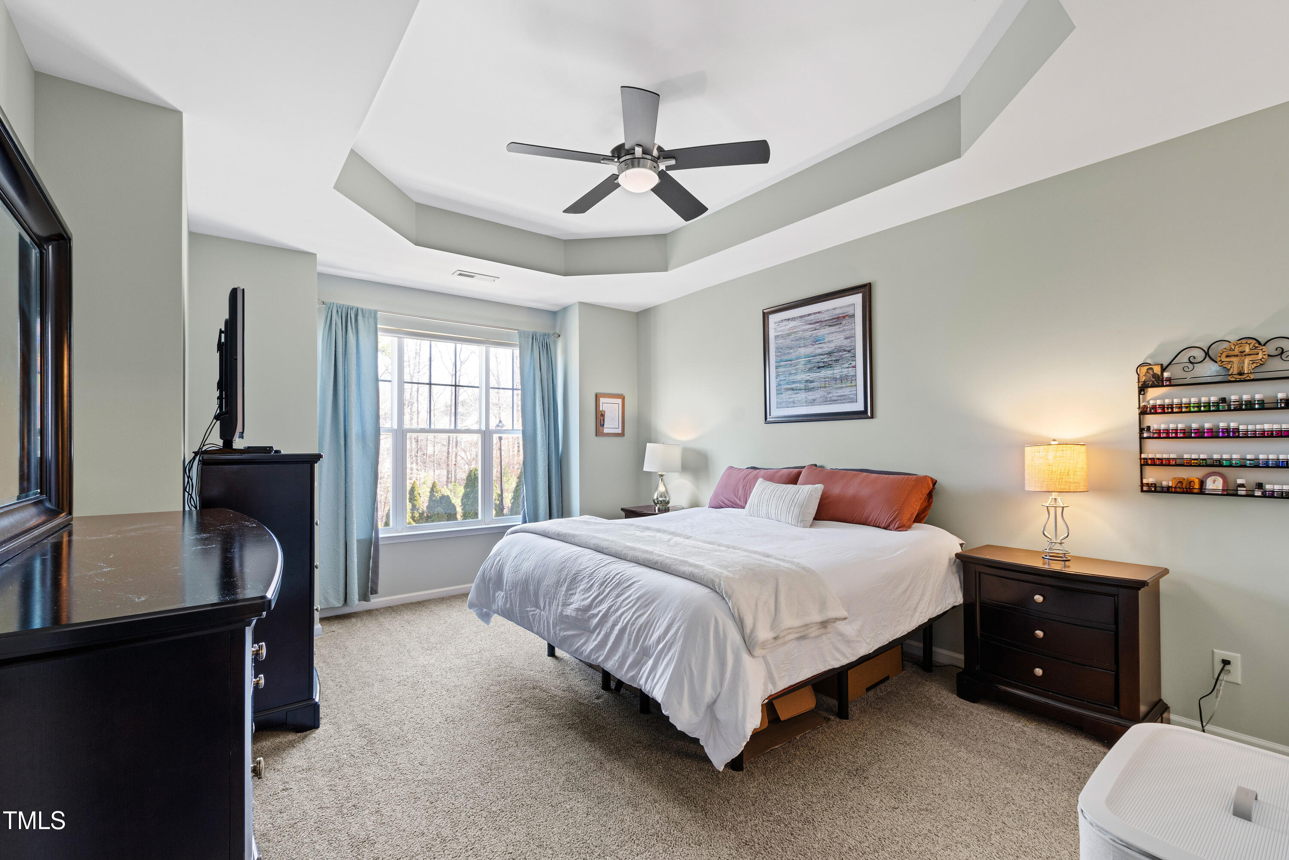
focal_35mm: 15
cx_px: 644
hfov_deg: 100.4
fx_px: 537
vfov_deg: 77.3
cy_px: 430
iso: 100
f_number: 8
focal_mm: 10
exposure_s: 1.3
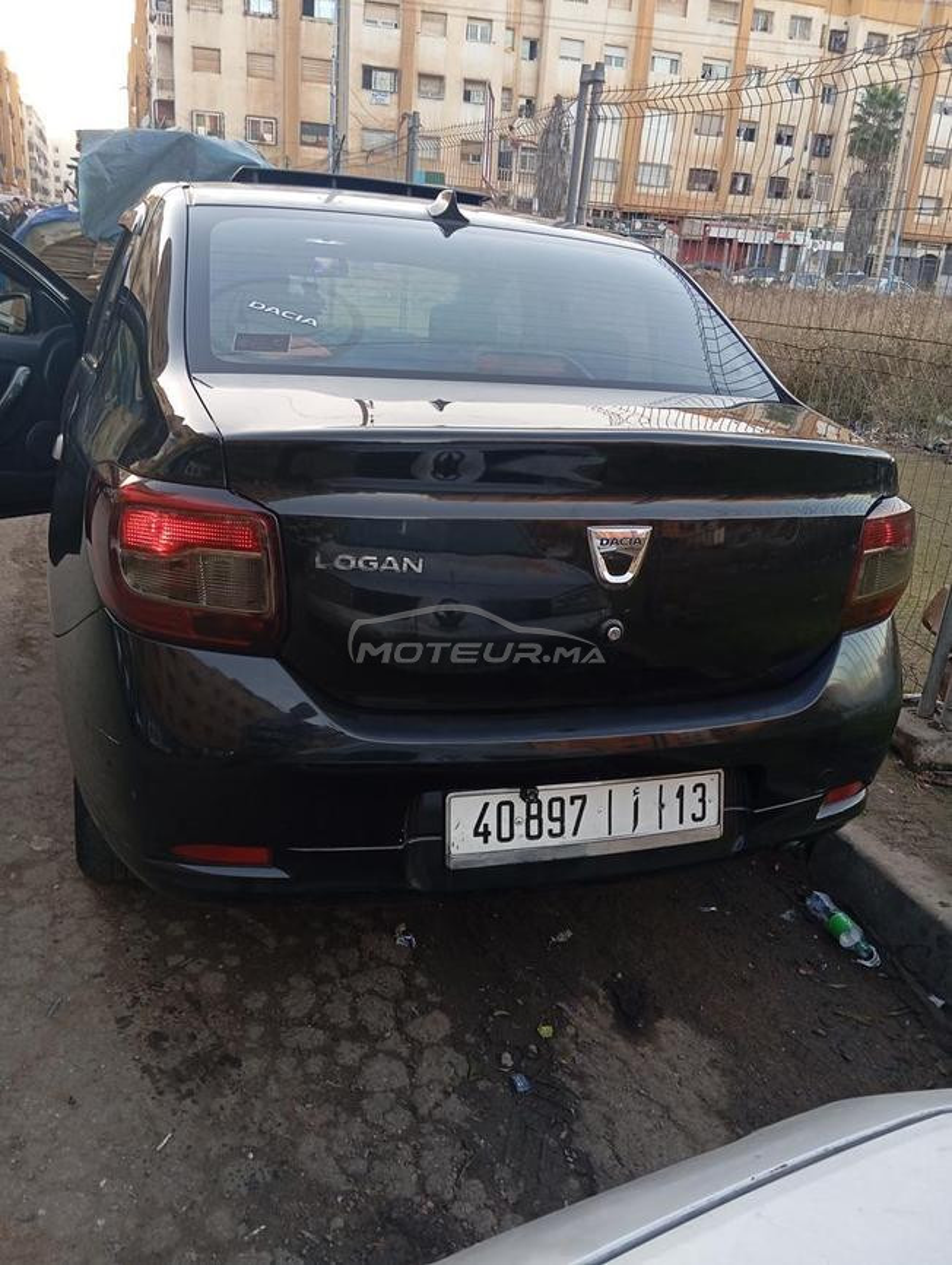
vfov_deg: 63.4
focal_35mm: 28
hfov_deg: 49.9
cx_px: 476
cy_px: 632
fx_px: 1024
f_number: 1.8
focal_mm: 4.22
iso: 450
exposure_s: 1/100
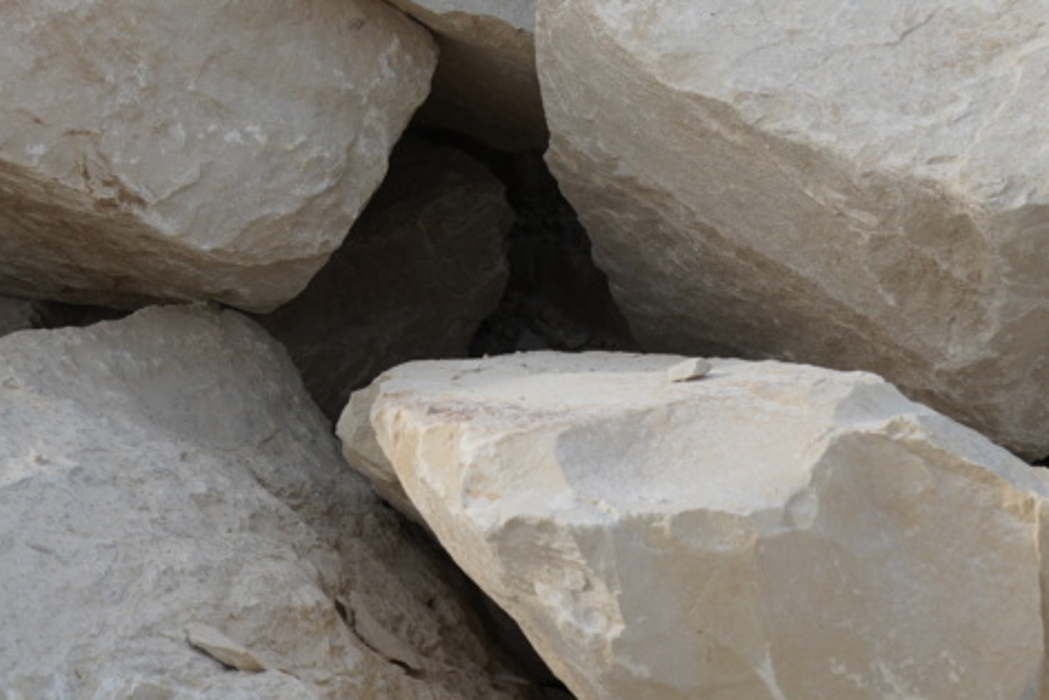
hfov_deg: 19.9
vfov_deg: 13.3
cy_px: 28
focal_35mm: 102
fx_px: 2973
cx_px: 289
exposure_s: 1/320
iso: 100
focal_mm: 47
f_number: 6.3
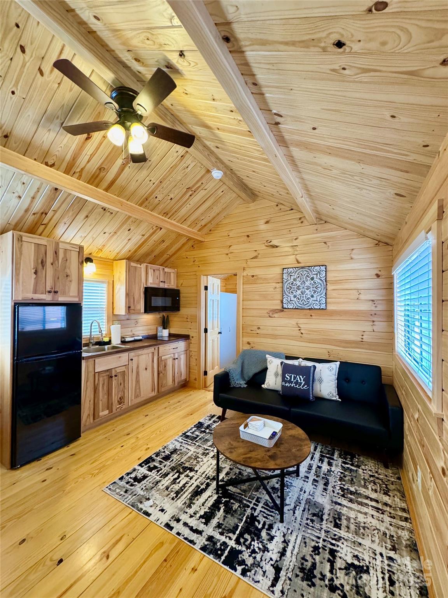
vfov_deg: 102.1
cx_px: 224
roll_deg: -1.3
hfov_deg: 85.7
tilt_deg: +1.9
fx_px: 242
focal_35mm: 14
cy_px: 299
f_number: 2.2
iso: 320
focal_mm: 2.22
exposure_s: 1/60
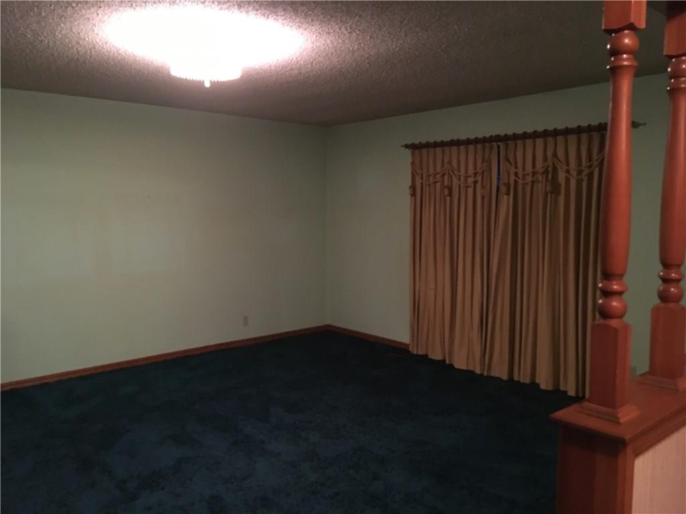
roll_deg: -0.4
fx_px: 575
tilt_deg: -5.3
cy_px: 257
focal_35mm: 29
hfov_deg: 61.7
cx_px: 343
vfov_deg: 48.2
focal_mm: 4.15
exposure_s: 1/15
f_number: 2.2
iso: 500
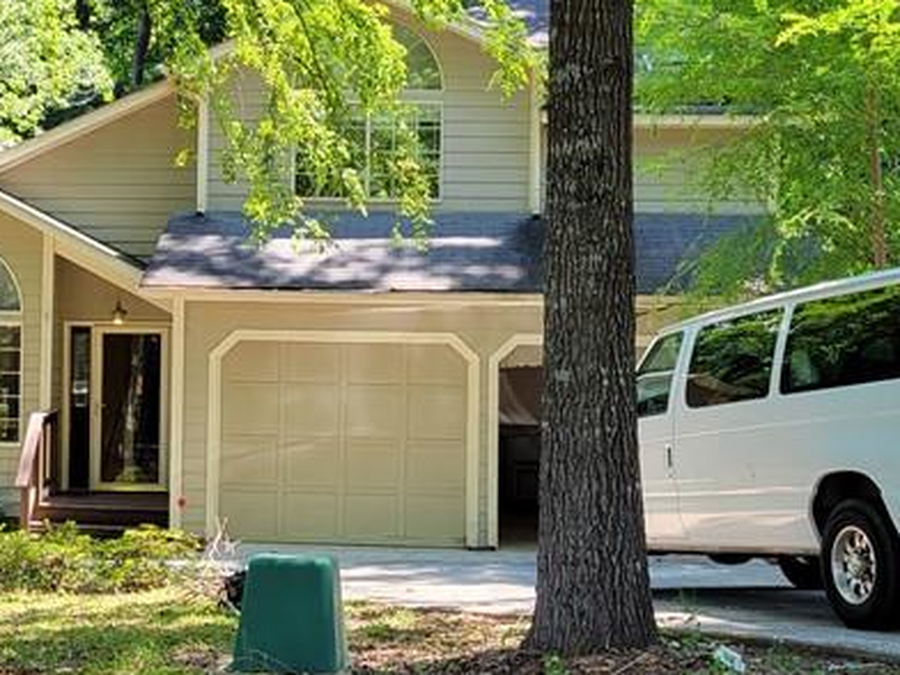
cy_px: 331
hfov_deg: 28.3
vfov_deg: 21.6
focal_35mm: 68
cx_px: 278
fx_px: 1768
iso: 40
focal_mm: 5.4
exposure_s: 1/189
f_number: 1.8
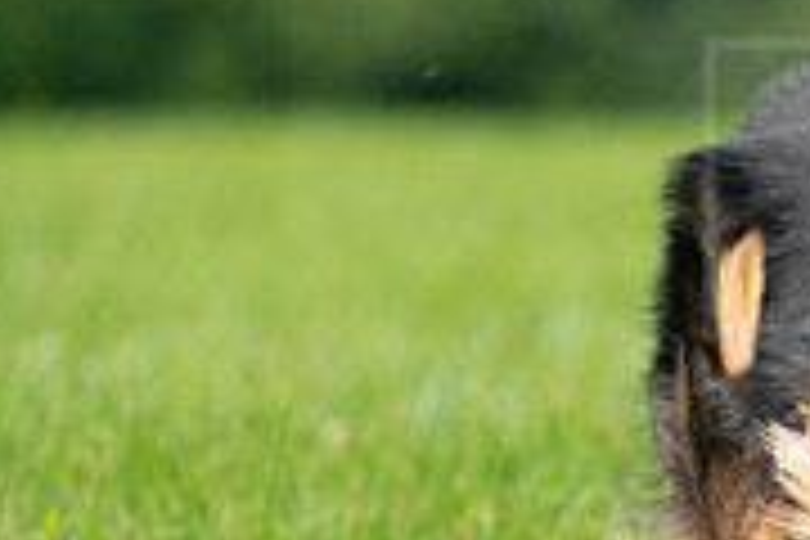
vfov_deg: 1.1
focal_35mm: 1242
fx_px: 27943
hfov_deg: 1.7
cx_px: 1134
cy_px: 263
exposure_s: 1/4000
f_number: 6.3
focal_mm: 385
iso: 1600
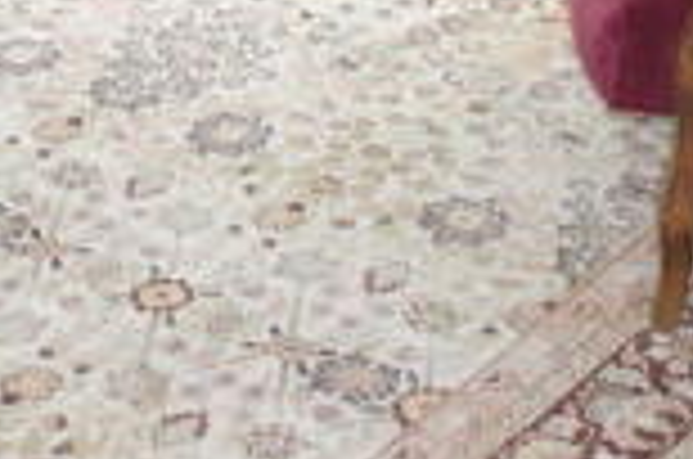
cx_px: 101
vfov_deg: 9.8
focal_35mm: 128
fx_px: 2459
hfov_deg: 15.9
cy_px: -520
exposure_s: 1/40
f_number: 8
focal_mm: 20
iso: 800
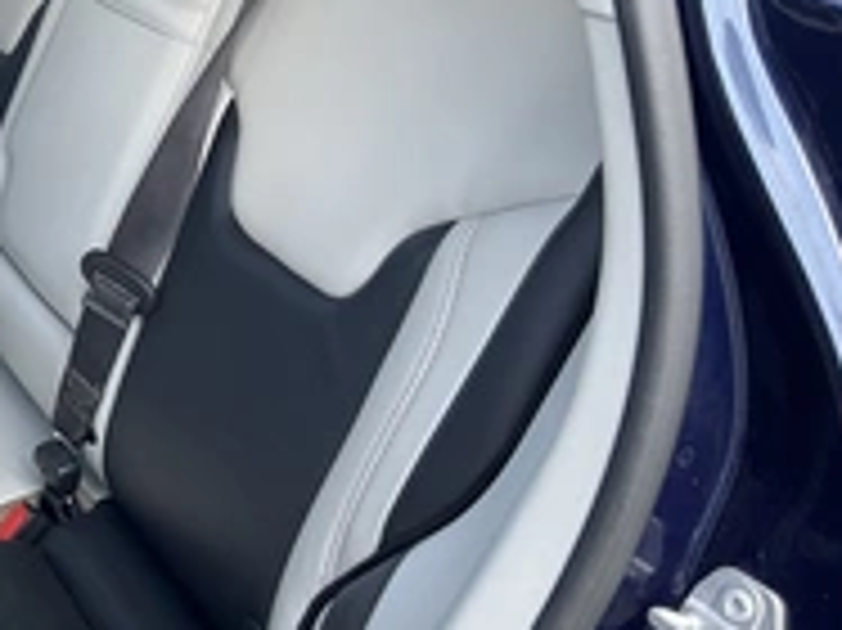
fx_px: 1507
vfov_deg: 23.5
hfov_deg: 28.9
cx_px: -36
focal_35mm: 62
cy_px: 207
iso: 25
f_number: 1.8
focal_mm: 3
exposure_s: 1/122
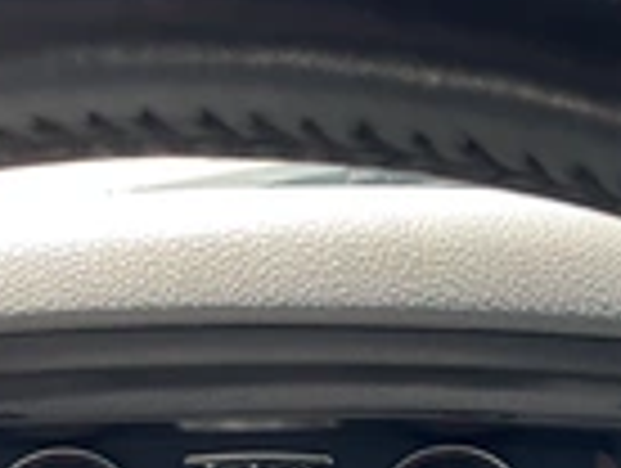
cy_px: 662
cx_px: 292
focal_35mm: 84
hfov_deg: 23.2
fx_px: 1510
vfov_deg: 16.4
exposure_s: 1/122
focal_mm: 3
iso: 40
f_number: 1.8
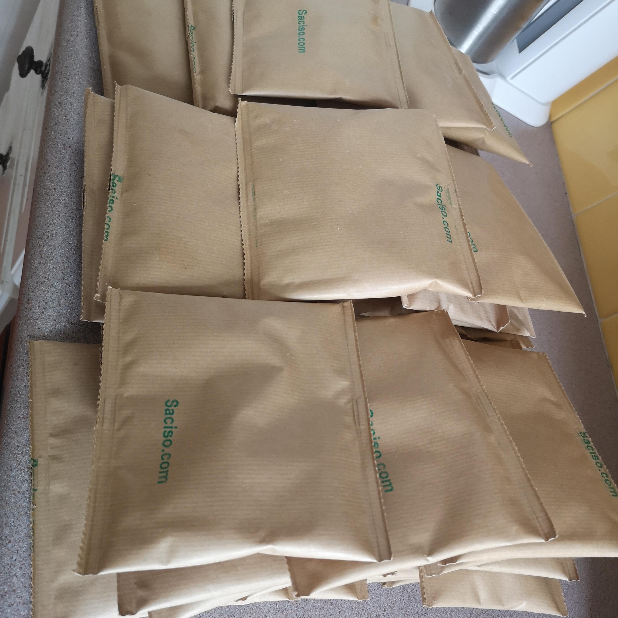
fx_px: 646
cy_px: 343
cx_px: 308
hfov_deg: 51.1
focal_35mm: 32
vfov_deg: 51.0
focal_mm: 5.58
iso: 320
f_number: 1.8
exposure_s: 1/33.3
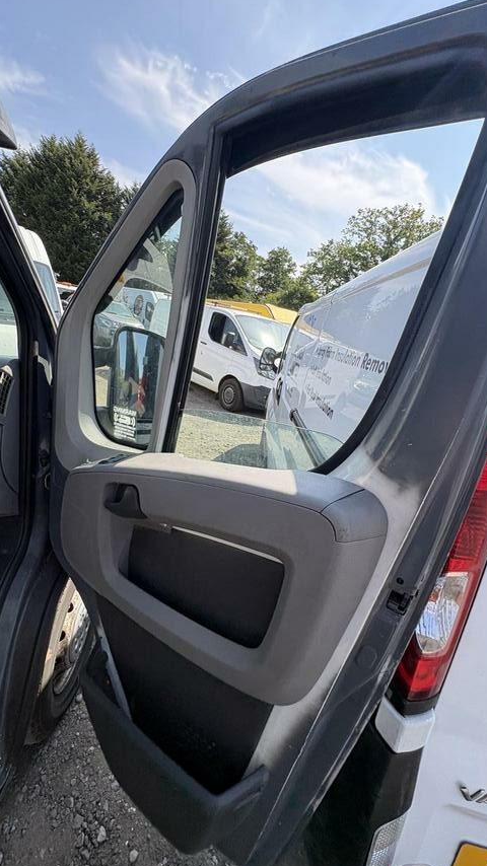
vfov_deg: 99.4
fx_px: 368
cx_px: 225
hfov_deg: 67.0
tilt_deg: -7.2
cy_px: 426
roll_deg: -6.8
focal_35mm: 16
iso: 40
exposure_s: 1/646
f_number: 2.2
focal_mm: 2.22
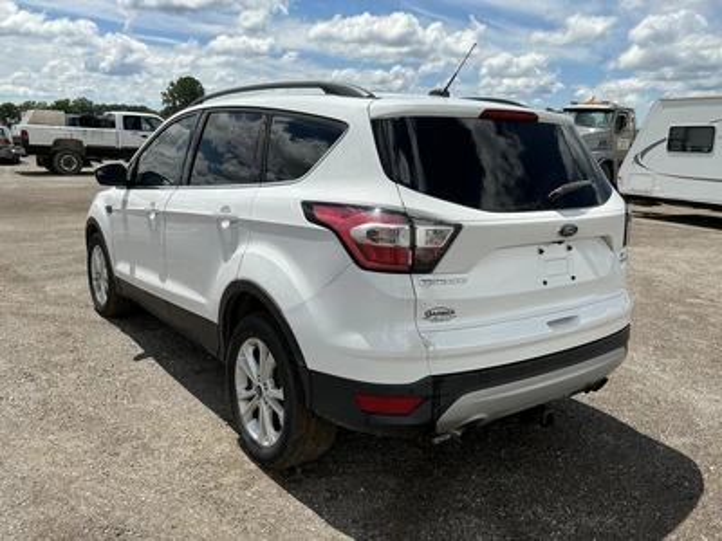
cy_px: 270
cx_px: 361
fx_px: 584
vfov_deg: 49.7
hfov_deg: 63.4
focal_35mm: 28
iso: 25
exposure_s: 1/2959
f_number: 1.8
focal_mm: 3
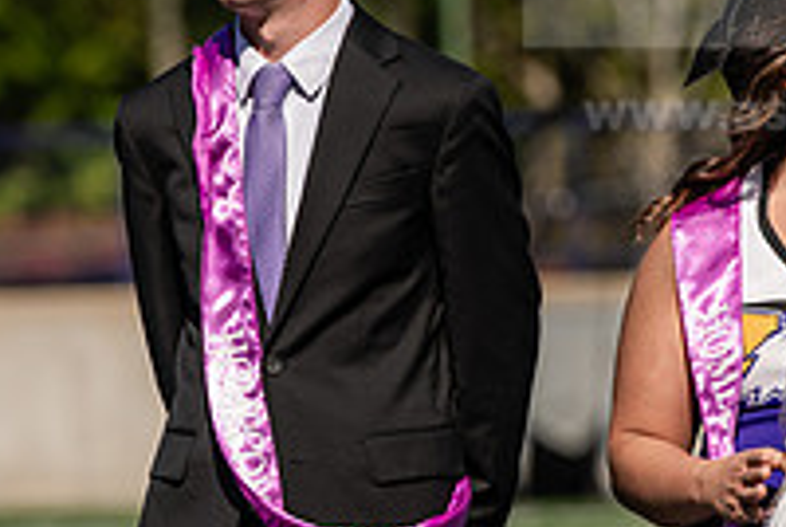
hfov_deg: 3.6
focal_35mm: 565
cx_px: 405
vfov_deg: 2.4
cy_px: 195
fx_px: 12354
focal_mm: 195
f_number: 4.5
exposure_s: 1/640
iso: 50
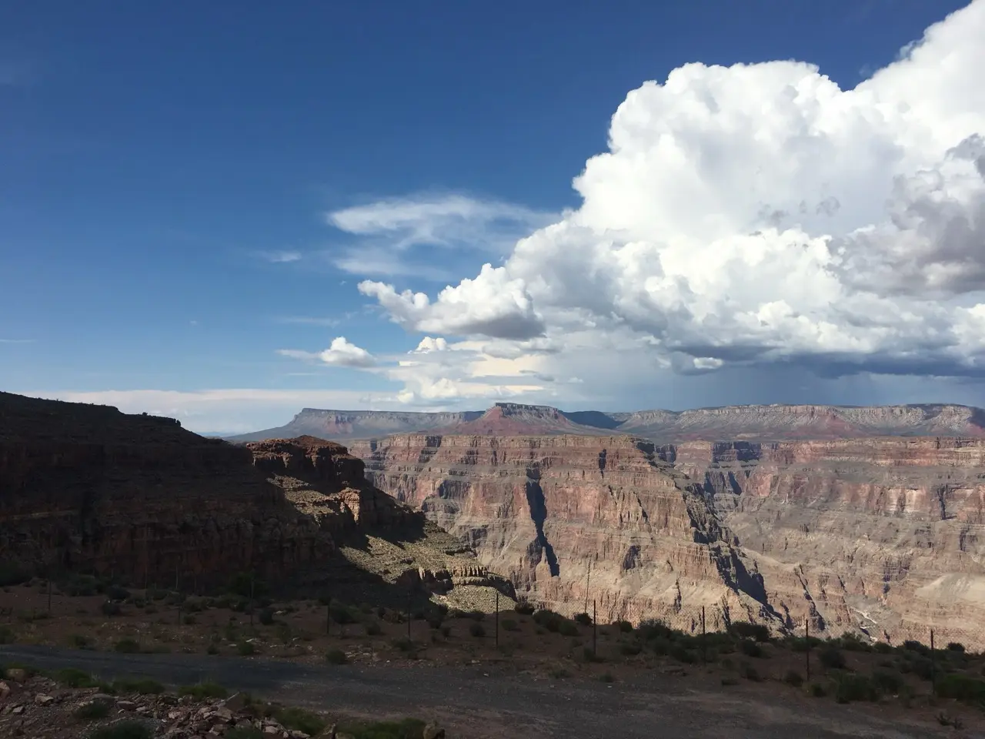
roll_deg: -0.3
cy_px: 370
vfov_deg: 48.2
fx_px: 825
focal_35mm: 29
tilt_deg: +6.0
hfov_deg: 61.7
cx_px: 492
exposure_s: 1/3663
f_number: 2.2
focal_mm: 4.15
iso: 25
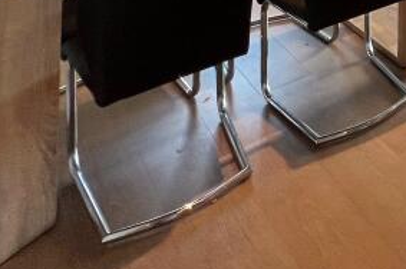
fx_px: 552
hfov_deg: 25.7
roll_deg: -0.7
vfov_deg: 18.2
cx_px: 653
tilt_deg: +0.4
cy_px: -272
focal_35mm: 49
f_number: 1.8
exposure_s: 1/100
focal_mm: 1.57
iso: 64
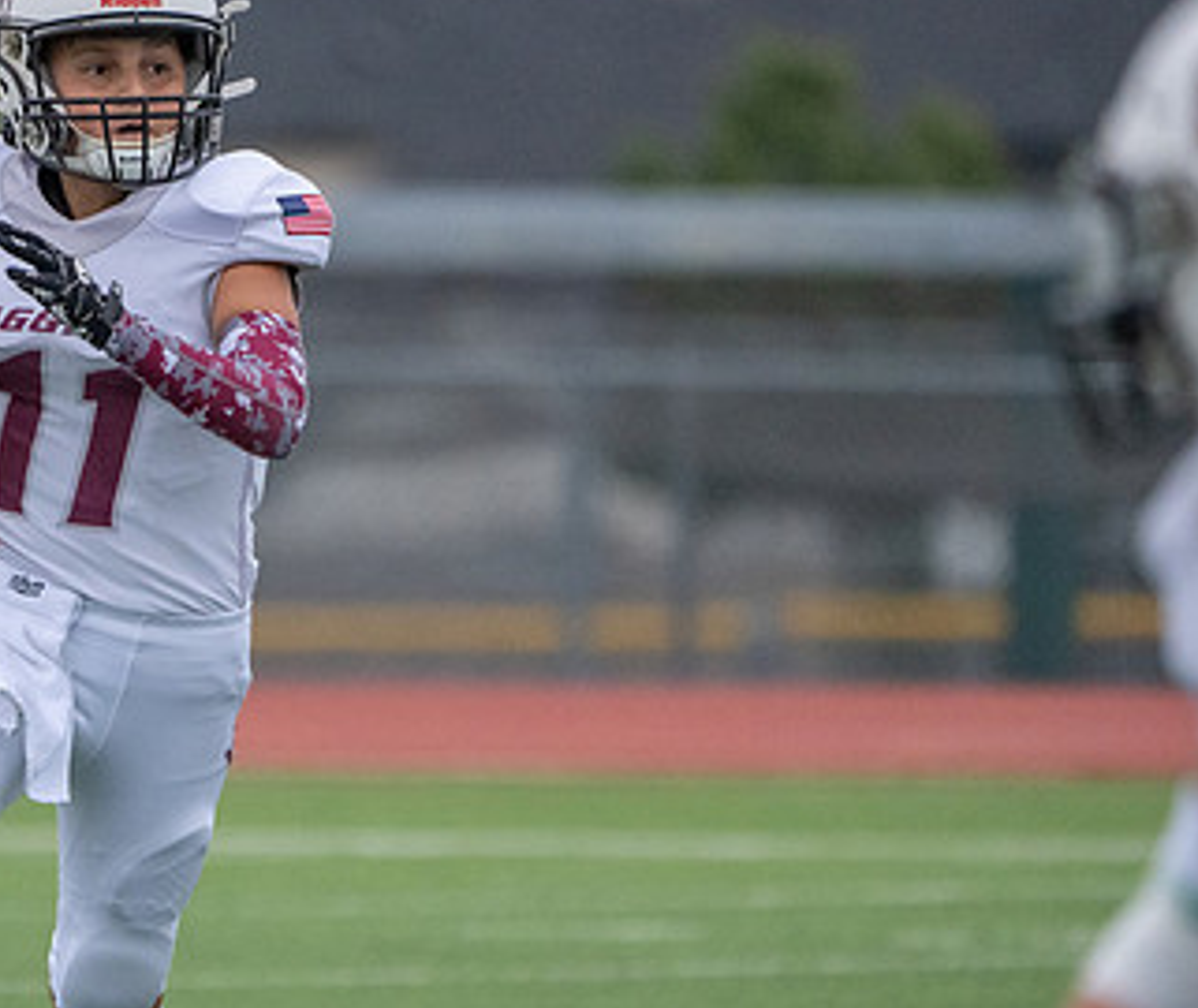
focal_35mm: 901
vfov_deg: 1.8
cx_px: 92
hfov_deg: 2.1
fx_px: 32597
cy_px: 565
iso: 5000
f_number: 5.6
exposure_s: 1/1250
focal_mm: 400
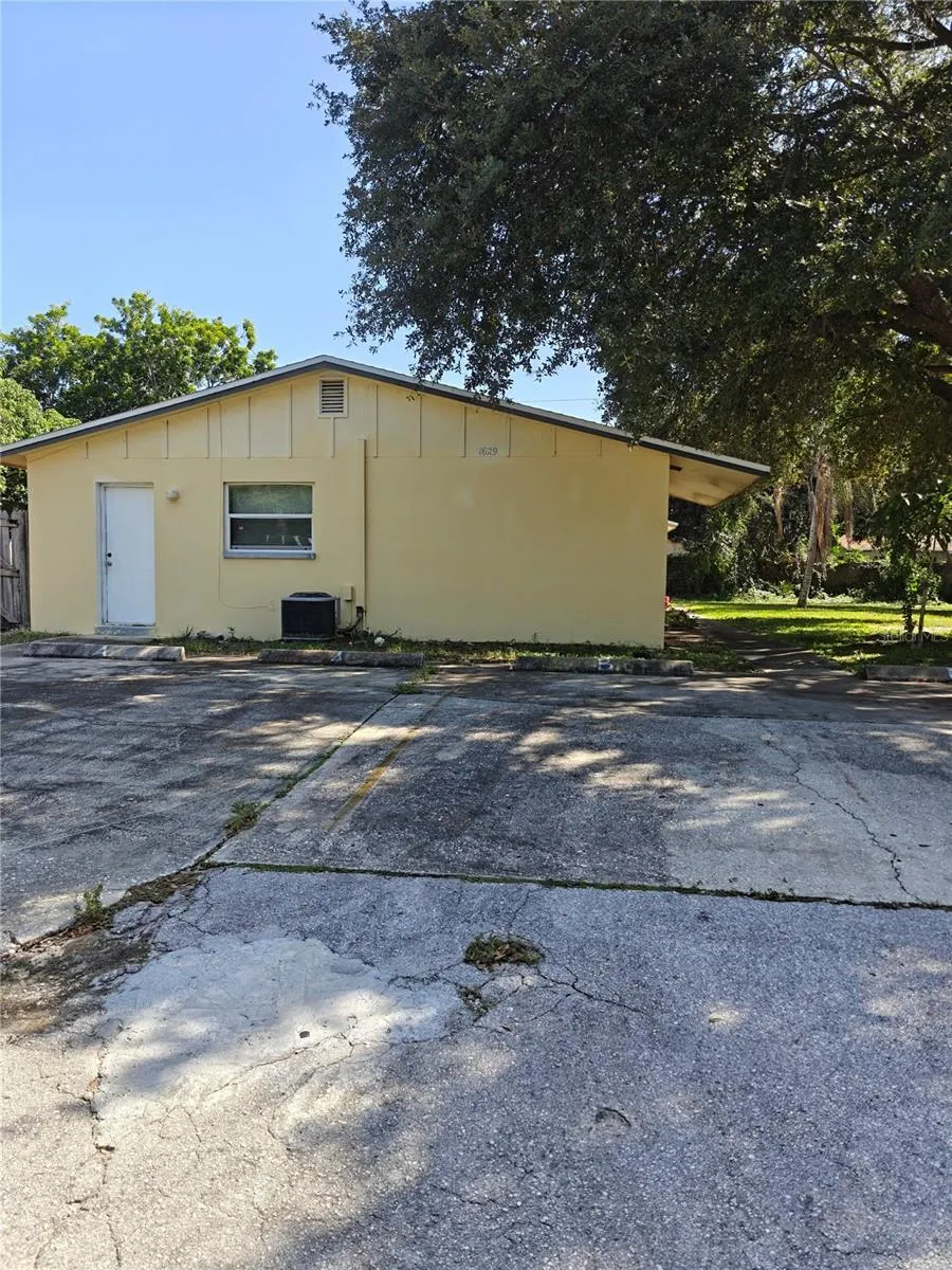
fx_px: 843
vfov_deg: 73.9
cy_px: 635
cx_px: 476
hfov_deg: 58.9
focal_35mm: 23
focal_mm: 6.06
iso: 64
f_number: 1.6
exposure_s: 1/617
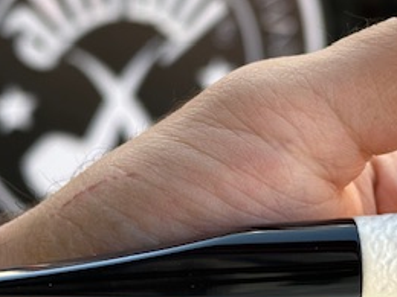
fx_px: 1353
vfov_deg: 12.6
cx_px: 279
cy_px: 168
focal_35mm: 118
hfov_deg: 16.6
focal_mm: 6.86
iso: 64
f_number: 1.78
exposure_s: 1/422
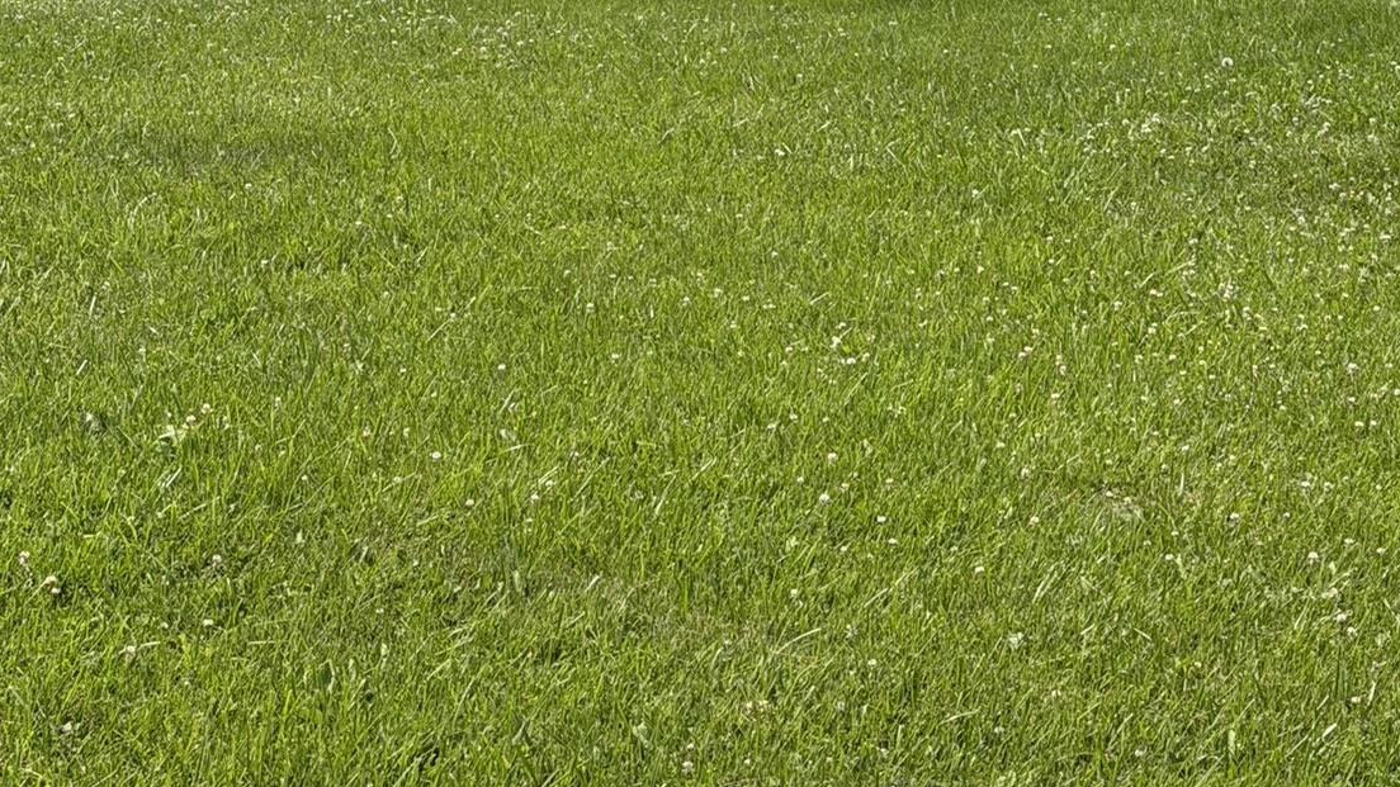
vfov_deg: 11.8
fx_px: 3601
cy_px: -466
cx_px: 900
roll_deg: +0.0
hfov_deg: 21.9
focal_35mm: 97
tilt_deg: -1.2
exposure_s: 1/6024
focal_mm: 6.76
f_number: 1.78
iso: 64
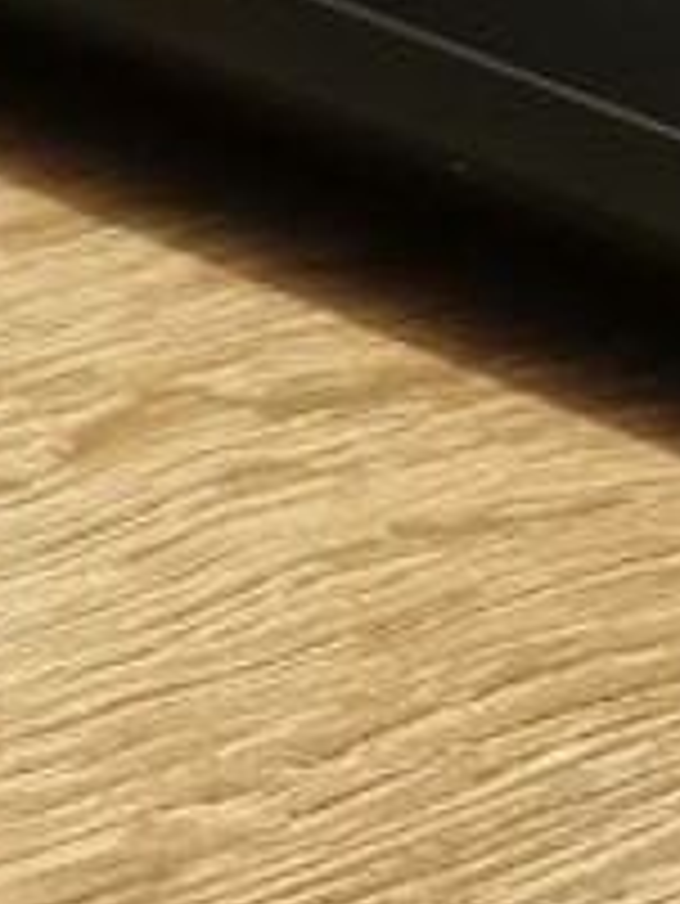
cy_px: -821
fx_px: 4683
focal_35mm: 179
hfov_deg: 7.7
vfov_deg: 10.3
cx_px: -982
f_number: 1.6
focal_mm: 5.56
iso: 500
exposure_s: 1/33.3
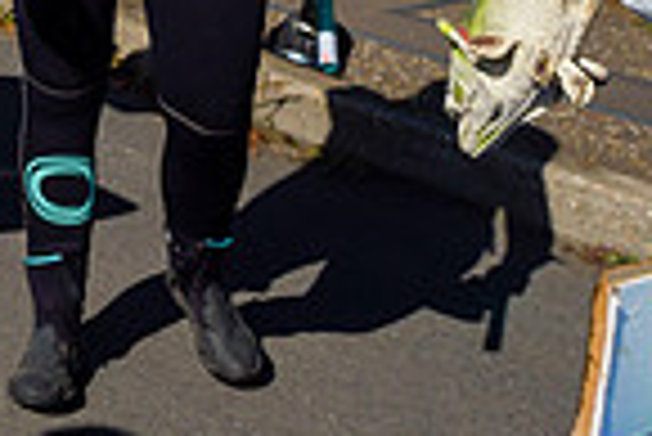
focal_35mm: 100
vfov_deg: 12.7
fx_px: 1813
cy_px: -294
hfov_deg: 16.3
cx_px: -598
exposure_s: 1/2500
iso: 200
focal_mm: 12
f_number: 3.5
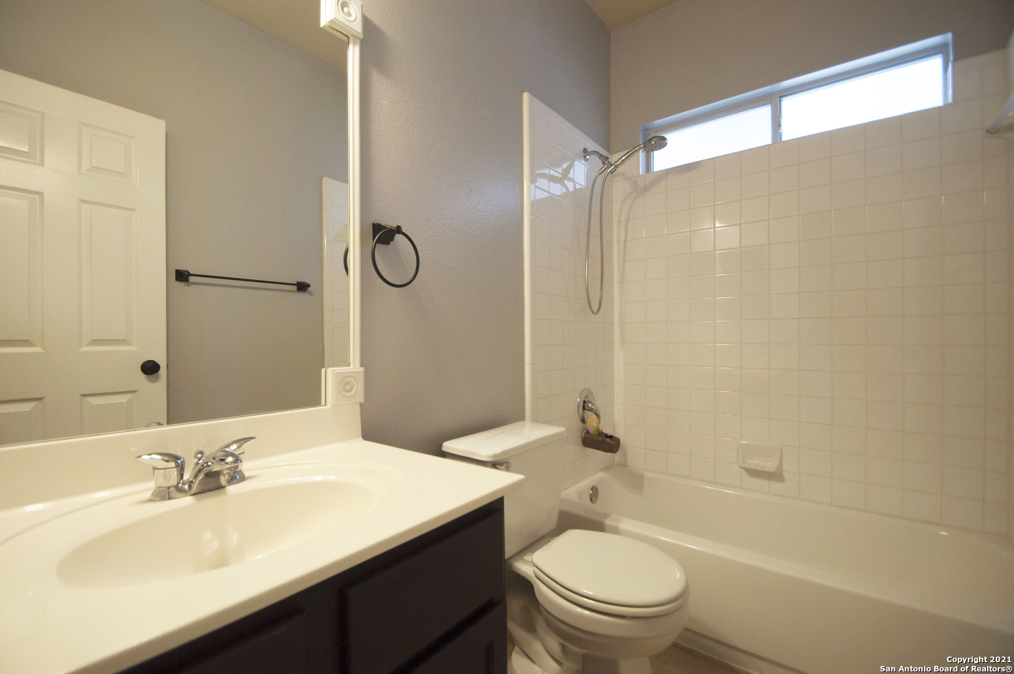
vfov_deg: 77.2
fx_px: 422
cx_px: 507
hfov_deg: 100.5
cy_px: 337
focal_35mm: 15
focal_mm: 10
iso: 640
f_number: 4.5
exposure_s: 1/80
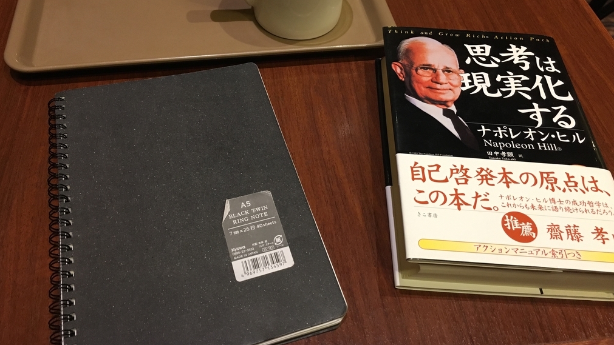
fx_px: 521
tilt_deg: -49.8
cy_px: 122
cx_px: 304
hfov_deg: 61.0
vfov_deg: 36.4
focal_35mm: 32
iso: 160
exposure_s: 1/30
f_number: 2.2
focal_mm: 4.15
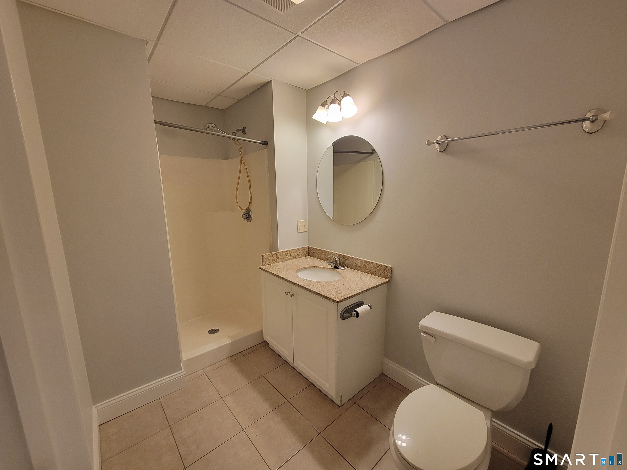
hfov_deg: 106.2
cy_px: 235
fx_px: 235
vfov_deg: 89.9
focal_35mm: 13
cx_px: 314
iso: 200
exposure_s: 1/60
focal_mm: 2.2
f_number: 2.2
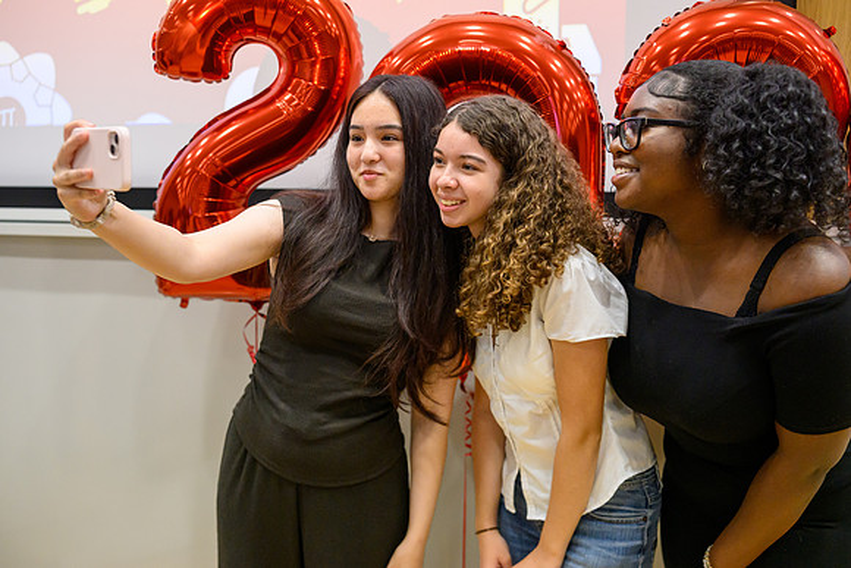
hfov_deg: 52.4
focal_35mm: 37
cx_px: 426
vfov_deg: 36.4
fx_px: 865
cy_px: 284
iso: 3600
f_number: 2.8
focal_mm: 35
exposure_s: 1/500
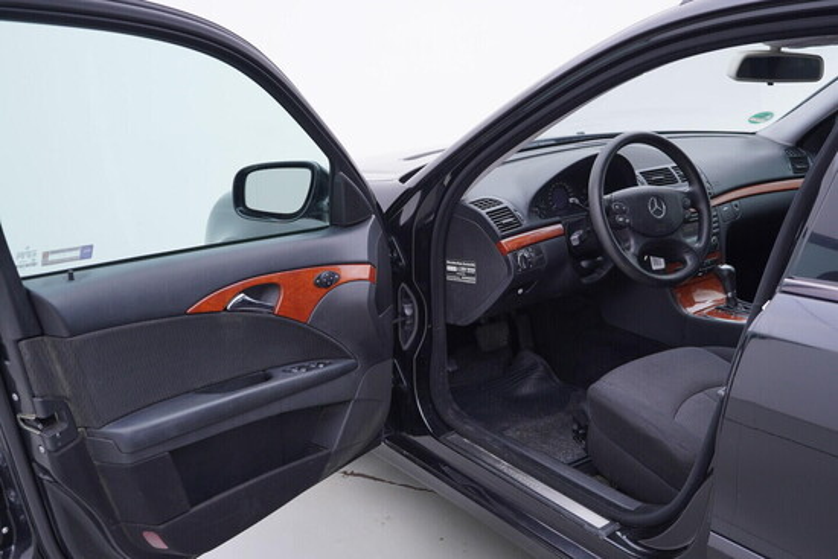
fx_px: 838
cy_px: 280
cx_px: 419
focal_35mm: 36
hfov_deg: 53.1
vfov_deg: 36.9
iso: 125
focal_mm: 24
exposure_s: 1/50
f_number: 3.2
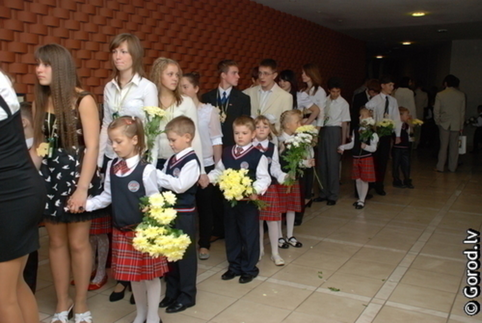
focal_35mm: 39
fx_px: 523
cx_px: 241
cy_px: 162
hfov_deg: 49.5
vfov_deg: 34.3
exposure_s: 1/180
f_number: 4
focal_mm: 26
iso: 500
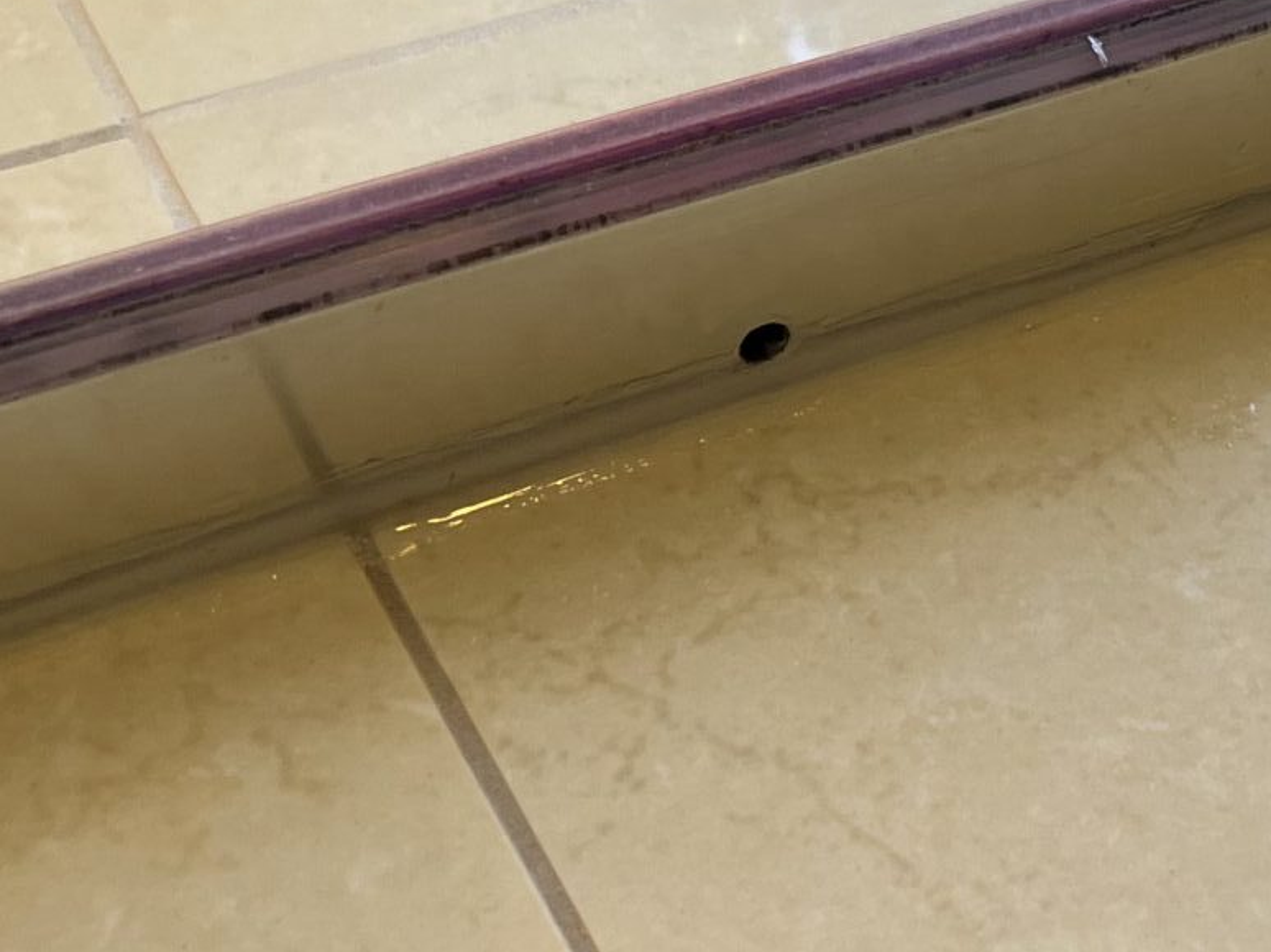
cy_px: 586
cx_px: 1458
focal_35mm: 86
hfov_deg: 21.4
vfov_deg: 17.1
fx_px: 3157
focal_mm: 5.7
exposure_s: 1/60
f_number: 1.5
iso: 64
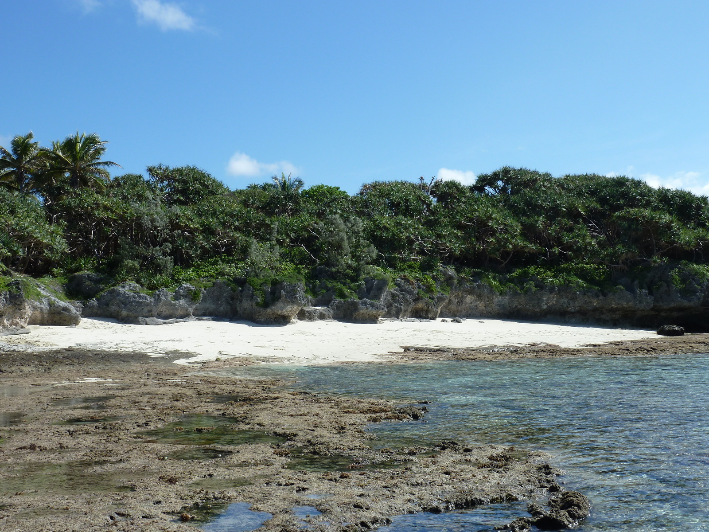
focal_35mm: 44
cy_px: 266
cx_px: 354
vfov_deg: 32.9
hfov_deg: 42.9
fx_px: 901
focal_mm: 7.3
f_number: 5
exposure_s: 1/400
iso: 80
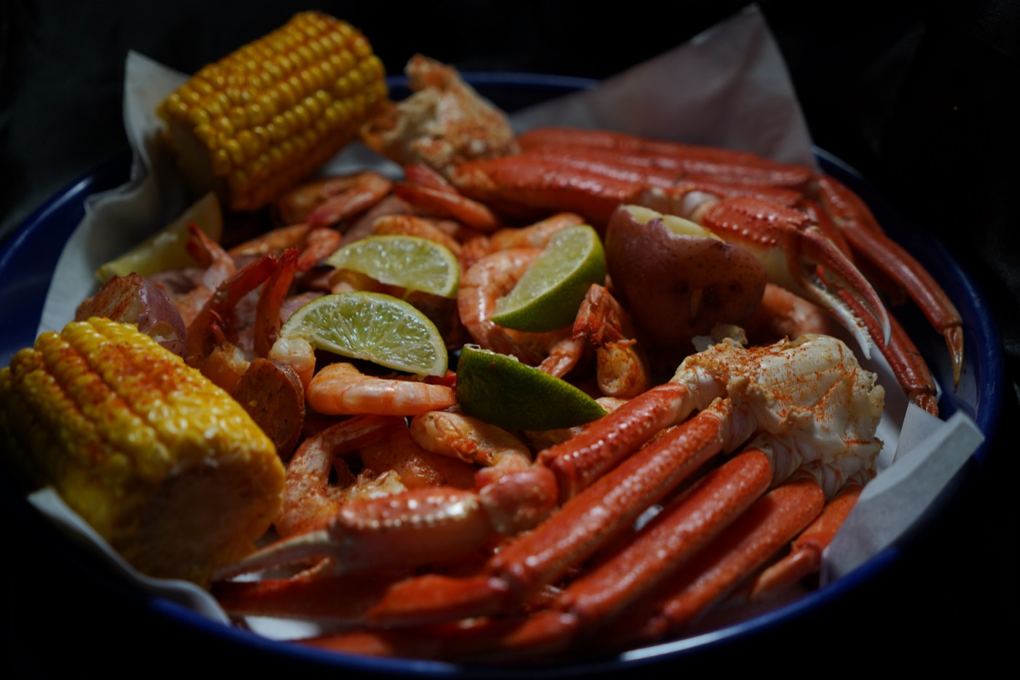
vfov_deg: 25.1
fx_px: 1530
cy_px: 340
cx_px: 510
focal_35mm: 54
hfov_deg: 36.9
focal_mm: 54
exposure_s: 1/160
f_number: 4
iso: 100
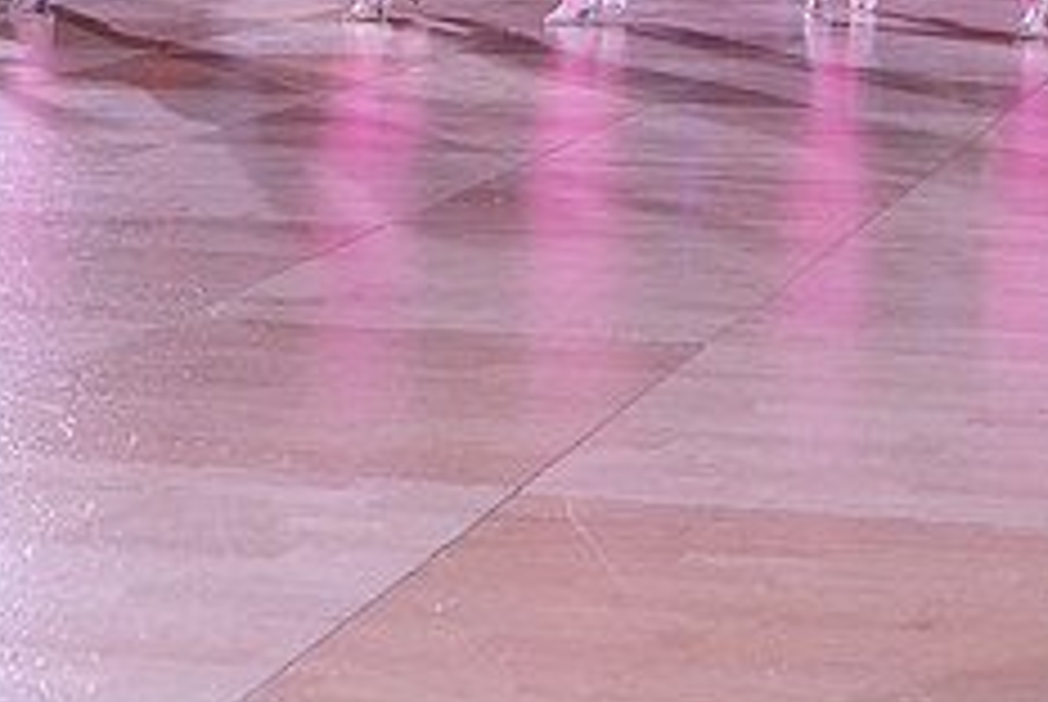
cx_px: 832
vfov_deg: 14.4
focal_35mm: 92
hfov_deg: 21.8
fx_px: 2682
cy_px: -146
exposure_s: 1/250
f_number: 5
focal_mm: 37
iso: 2500
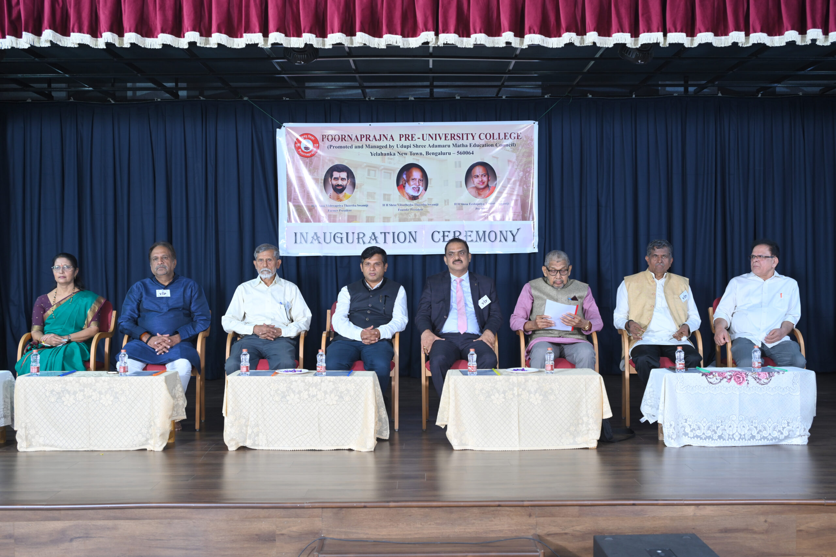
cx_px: 418
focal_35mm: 41
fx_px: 952
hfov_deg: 47.4
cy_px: 278
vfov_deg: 32.6
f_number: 4.5
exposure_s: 1/125
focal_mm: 41
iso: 400
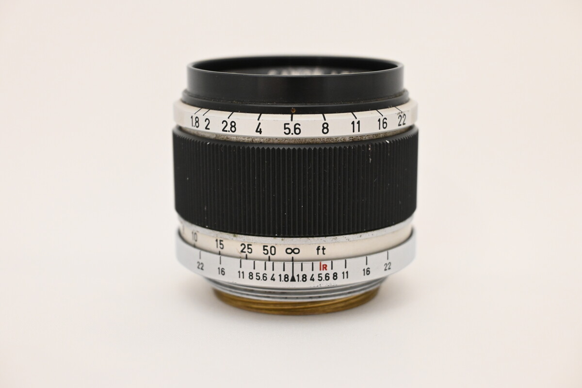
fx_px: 921
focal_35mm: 57
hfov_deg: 35.1
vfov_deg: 23.8
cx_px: 291
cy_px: 194
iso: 2200
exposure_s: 1/125
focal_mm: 38
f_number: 5.6
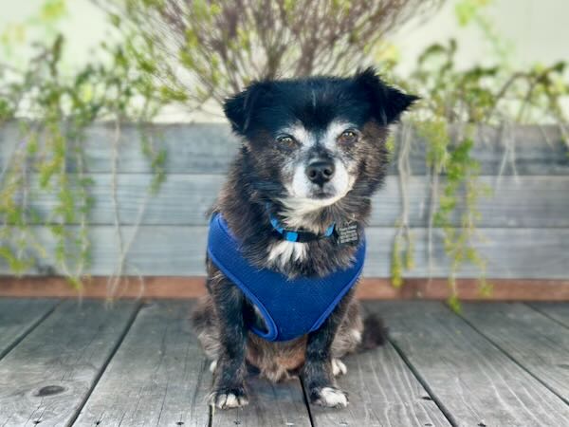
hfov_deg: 39.7
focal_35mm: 48
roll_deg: -2.1
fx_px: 789
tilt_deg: -5.9
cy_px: 214
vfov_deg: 30.3
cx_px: 284
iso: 80
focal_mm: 6.86
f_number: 1.78
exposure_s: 1/293
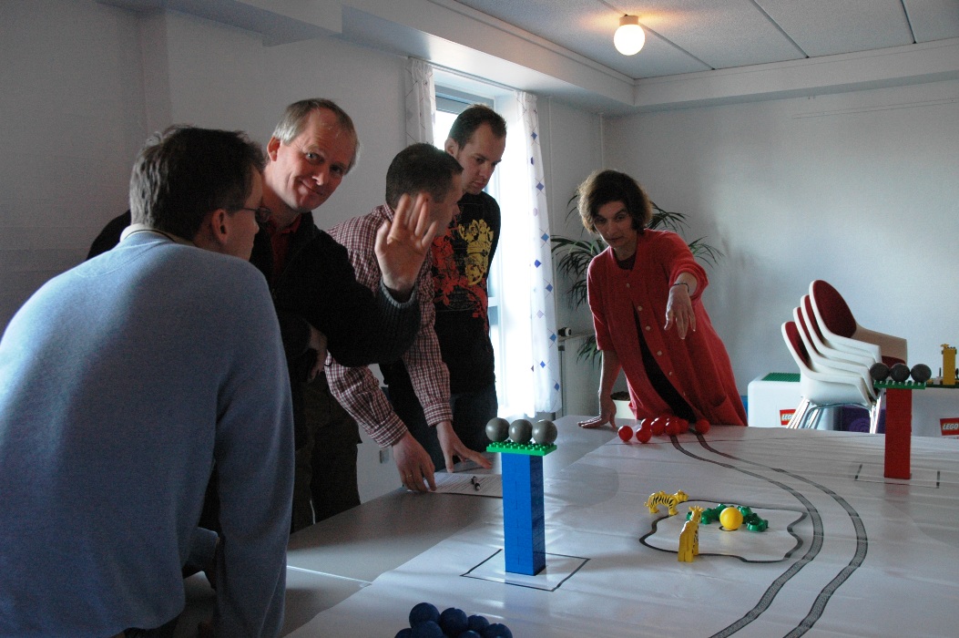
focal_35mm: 33
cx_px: 480
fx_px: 878
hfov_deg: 57.3
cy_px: 319
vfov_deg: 39.9
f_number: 4.5
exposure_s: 1/80
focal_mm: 22
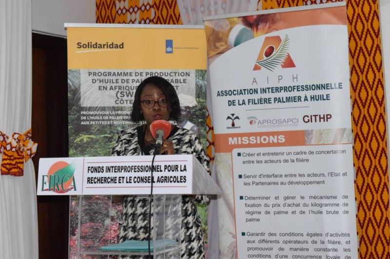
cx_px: 195
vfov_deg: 18.9
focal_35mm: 72
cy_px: 130
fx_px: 779
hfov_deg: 28.1
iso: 3200
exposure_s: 1/125
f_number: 11
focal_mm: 48
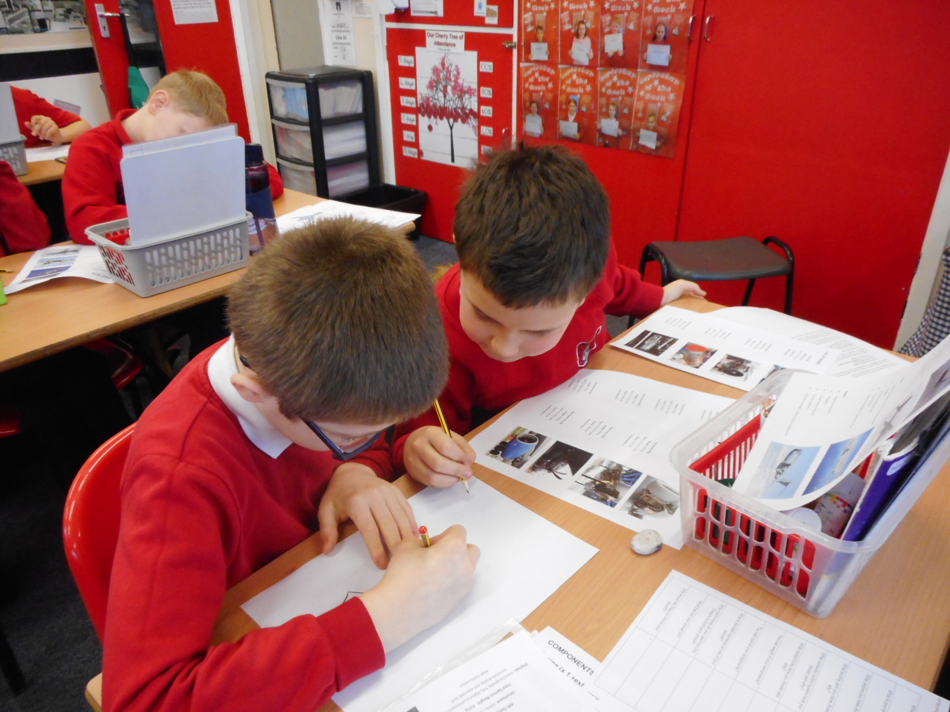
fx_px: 686
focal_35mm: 25
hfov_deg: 69.4
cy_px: 356
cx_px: 475
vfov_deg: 54.9
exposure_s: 1/30
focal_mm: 4.5
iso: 400
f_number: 3.7
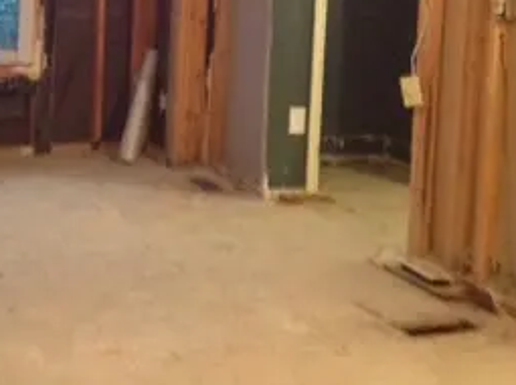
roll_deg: -1.5
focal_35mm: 88
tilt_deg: -5.8
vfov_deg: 16.4
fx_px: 1309
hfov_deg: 22.2
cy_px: 2
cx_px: 150
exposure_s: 1/15
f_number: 2.4
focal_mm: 4.28
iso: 640
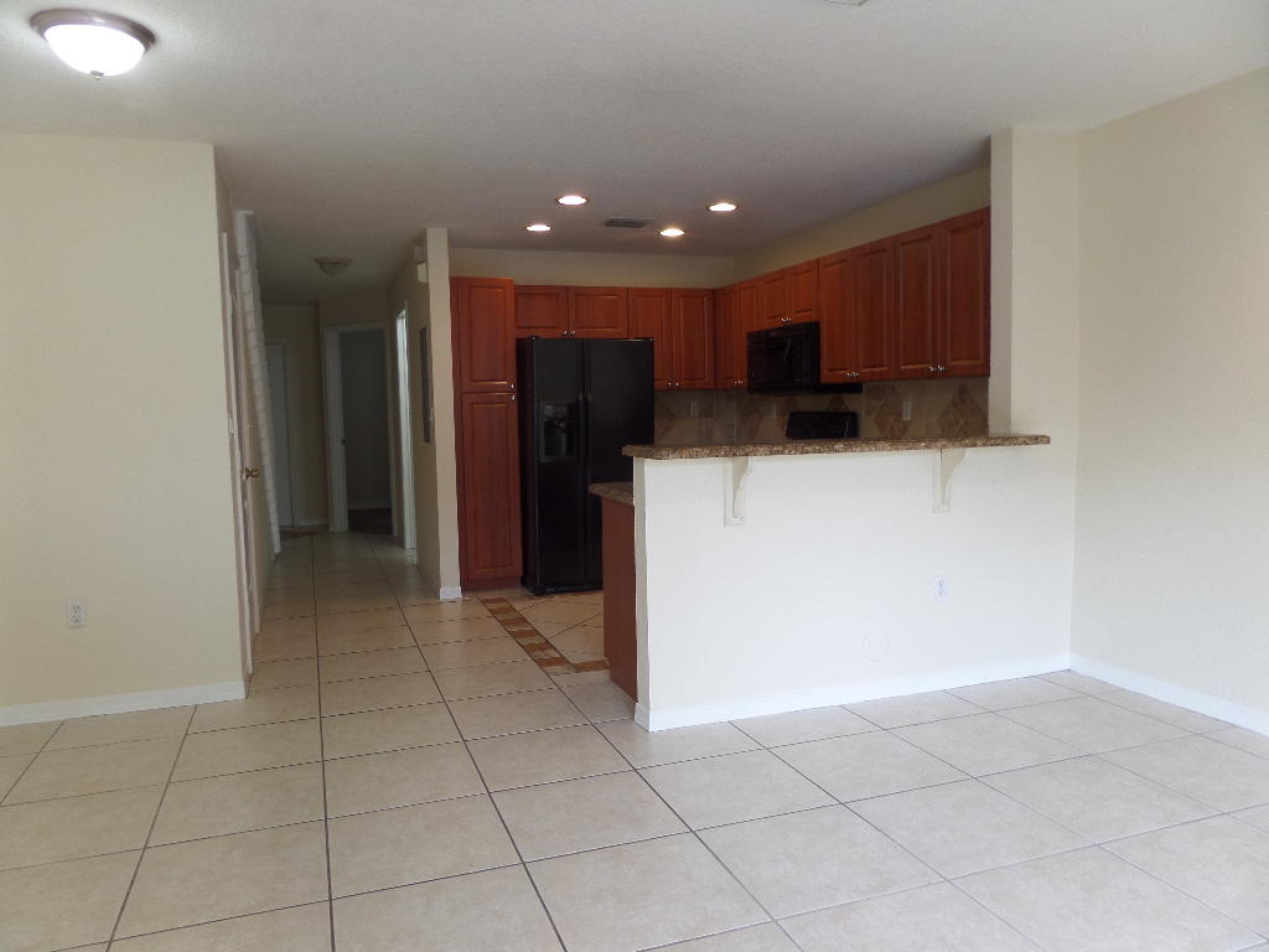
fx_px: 880
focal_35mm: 24
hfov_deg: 71.6
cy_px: 476
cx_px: 634
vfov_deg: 56.8
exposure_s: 1/30
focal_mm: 4
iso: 100
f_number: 3.2
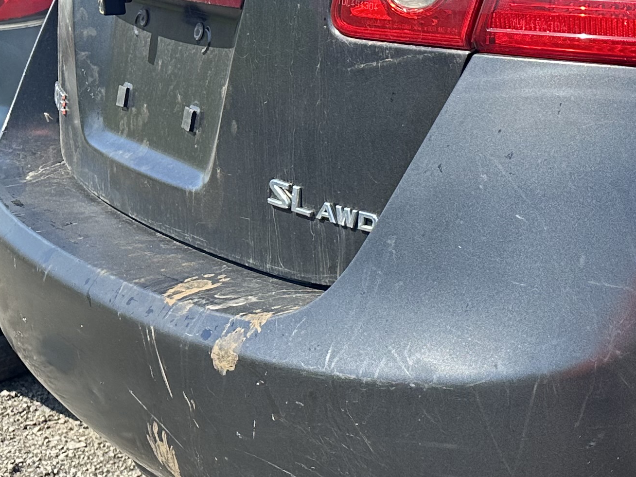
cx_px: 936
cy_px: 159
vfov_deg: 19.8
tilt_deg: -9.1
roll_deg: -2.9
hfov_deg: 22.1
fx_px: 1360
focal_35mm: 74
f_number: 1.78
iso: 80
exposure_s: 1/1289
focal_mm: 6.86
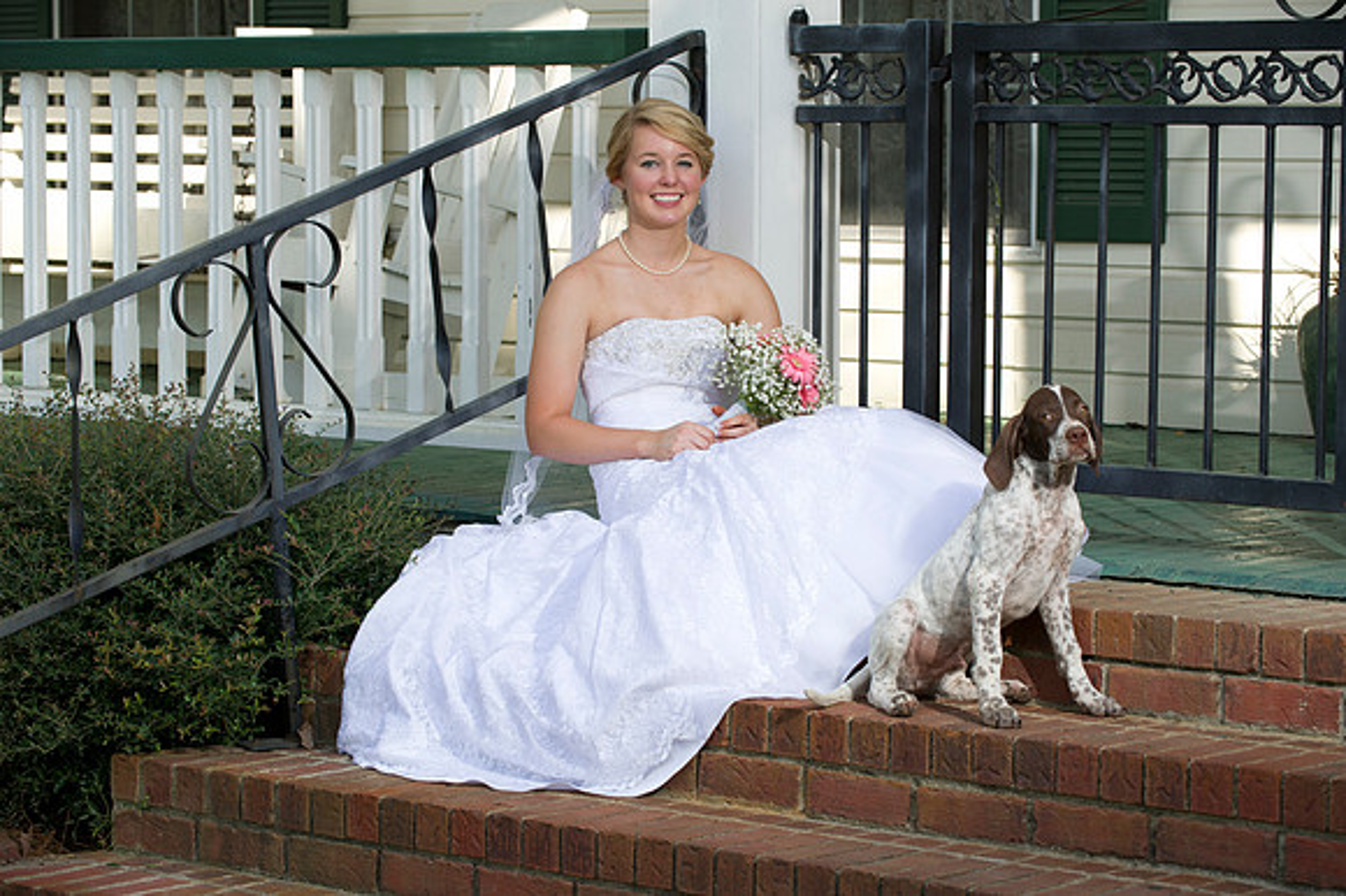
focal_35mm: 105
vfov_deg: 13.0
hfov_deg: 19.5
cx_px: 673
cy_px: 448
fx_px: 3923
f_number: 5.6
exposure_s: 1/250
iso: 320
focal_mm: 105
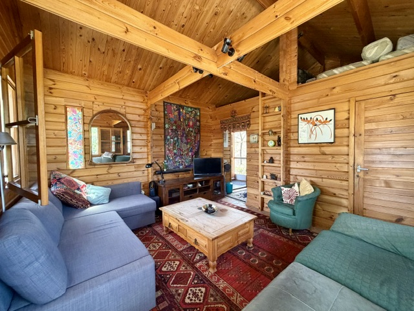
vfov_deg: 85.7
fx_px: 167
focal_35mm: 14
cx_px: 207
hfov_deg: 102.1
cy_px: 156
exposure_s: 1/61
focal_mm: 2.22
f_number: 2.2
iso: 320
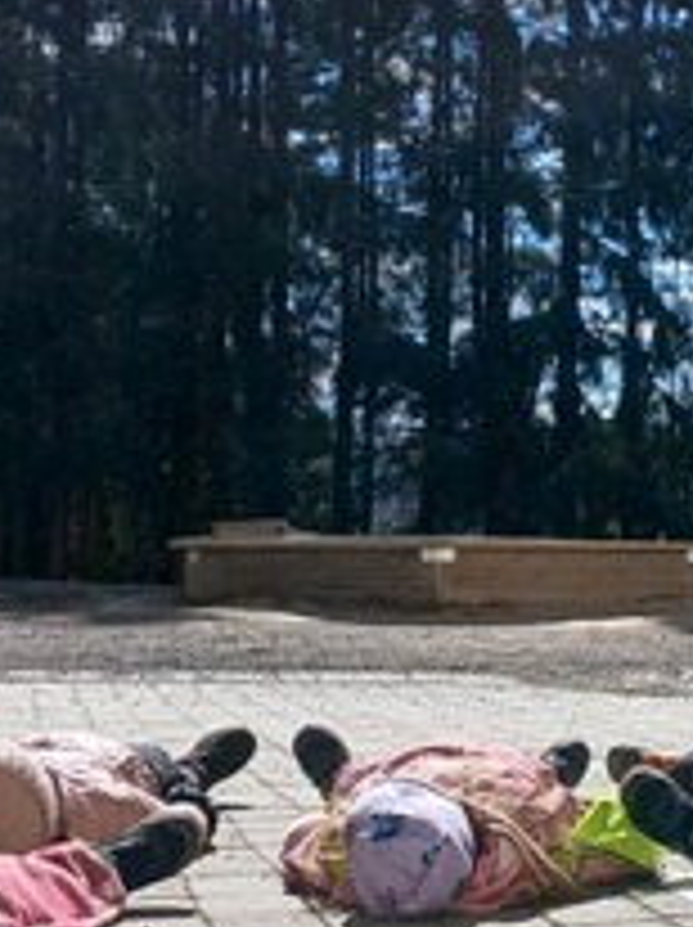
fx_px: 2702
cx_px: 698
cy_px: 418
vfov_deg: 19.5
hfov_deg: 14.4
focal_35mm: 101
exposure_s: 1/657
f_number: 1.8
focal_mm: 3.98
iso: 20
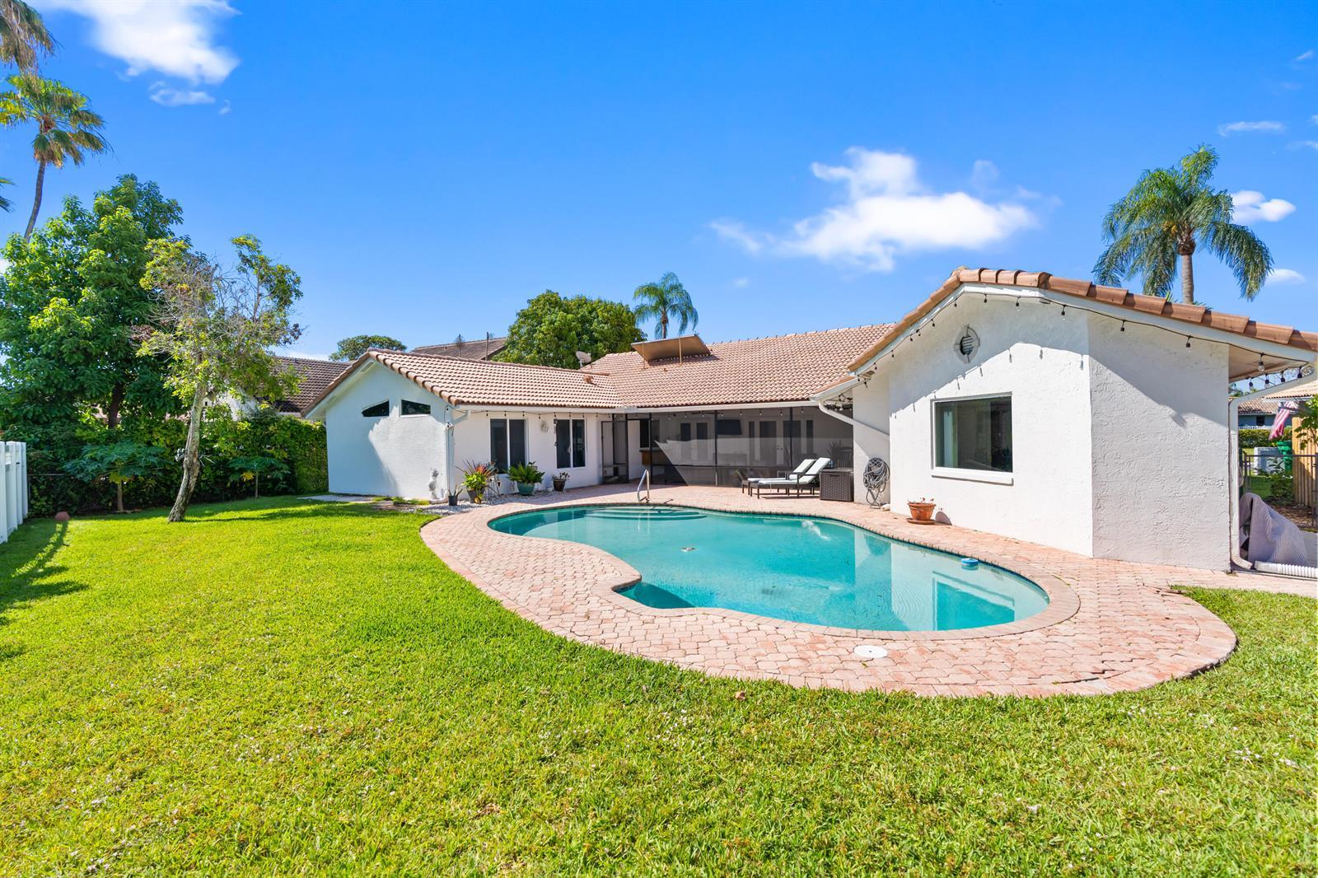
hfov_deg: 96.7
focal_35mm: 16
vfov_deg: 73.7
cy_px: 439
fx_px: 586
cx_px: 659
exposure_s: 1/80
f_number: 5
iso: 100
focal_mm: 16
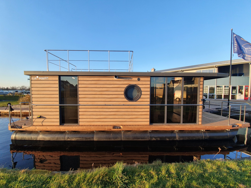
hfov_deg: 106.2
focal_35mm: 13
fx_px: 94
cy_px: 94
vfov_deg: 89.9
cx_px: 126
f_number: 2.2
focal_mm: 1.8
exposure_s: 1/228
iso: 50
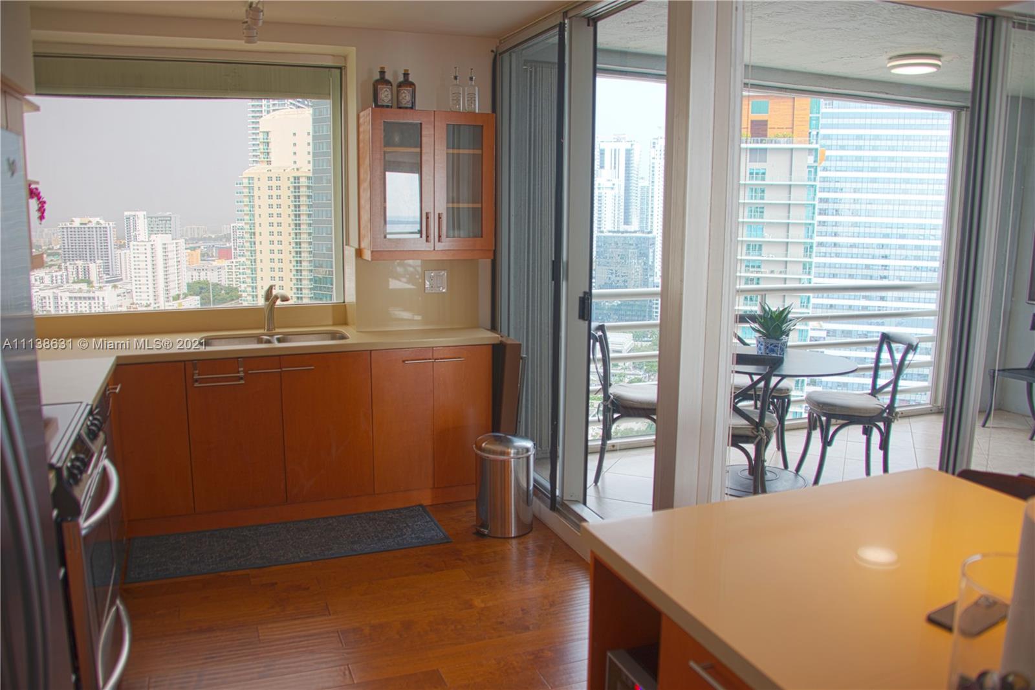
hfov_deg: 65.5
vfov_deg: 46.4
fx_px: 805
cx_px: 518
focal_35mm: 28
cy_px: 345
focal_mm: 28
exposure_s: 1/60
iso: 100
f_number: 4
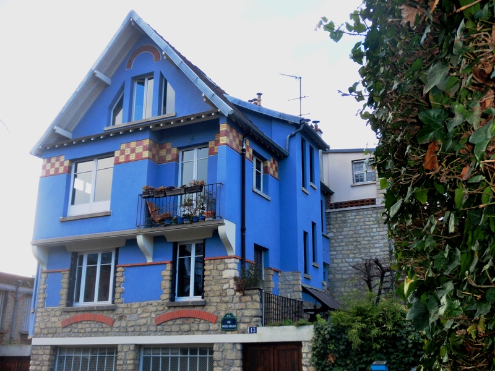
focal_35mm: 35
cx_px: 248
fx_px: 500
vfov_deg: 40.7
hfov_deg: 52.6
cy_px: 186
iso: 100
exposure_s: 1/200
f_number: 3.2
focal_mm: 6.1
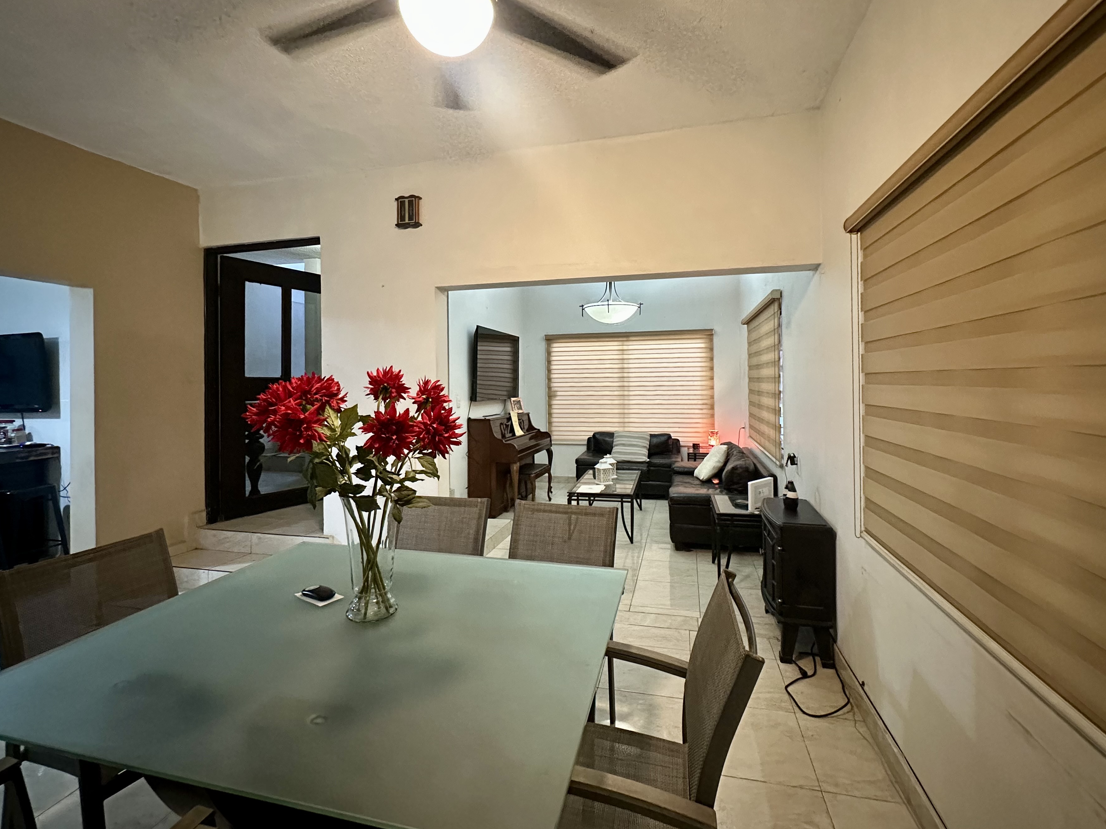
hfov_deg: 94.5
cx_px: 560
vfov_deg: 78.0
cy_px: 381
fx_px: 511
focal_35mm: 16
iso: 800
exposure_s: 1/60
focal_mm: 2.22
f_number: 2.2
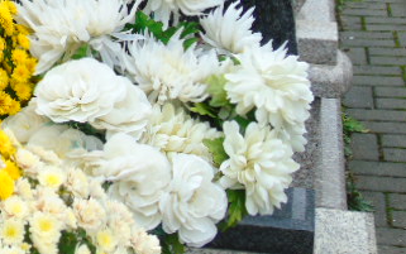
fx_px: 1262
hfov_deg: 17.9
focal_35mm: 114
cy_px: -40
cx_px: 9
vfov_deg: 11.3
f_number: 4.3
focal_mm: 9.6
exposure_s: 1/60
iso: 80
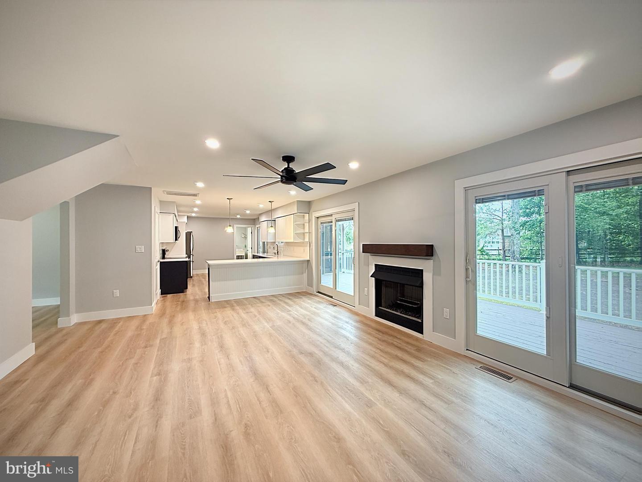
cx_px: 321
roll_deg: +0.4
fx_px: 260
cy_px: 241
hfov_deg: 102.1
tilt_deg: -0.4
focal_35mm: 14
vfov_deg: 85.7
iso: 64
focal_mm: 2.22
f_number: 2.2
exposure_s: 1/30
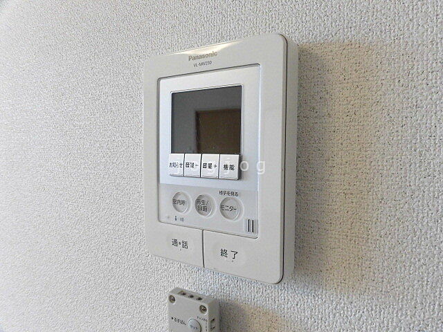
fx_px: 307
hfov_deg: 71.6
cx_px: 222
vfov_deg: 56.8
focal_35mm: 24
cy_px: 166
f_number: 3.1
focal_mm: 4.3
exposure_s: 1/60
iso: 160
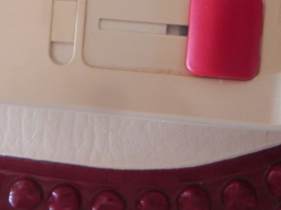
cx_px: 109
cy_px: 29
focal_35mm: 48
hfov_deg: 39.5
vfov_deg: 29.3
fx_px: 389
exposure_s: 1/11.6
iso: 400
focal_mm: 4.6
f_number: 2.8
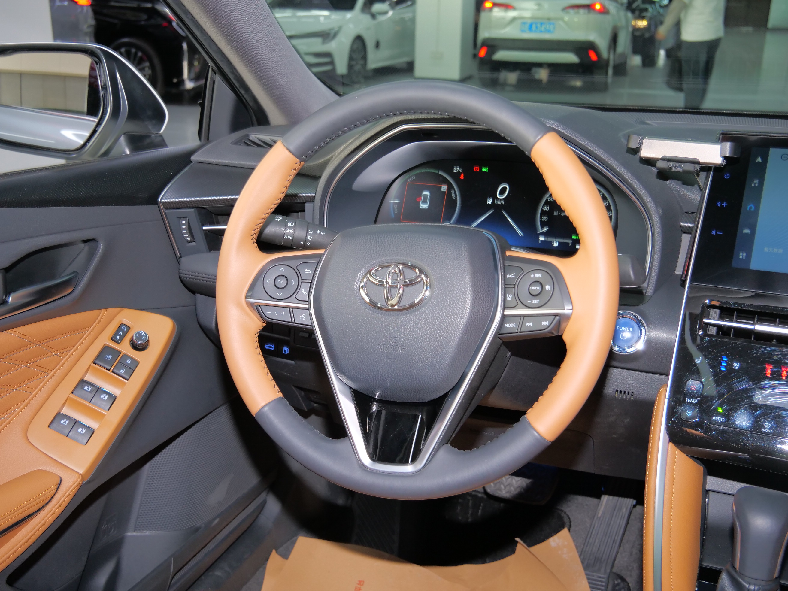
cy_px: 296
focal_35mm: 36
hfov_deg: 51.4
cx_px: 394
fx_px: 820
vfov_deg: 39.7
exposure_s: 1/15
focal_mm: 18
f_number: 4
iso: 800
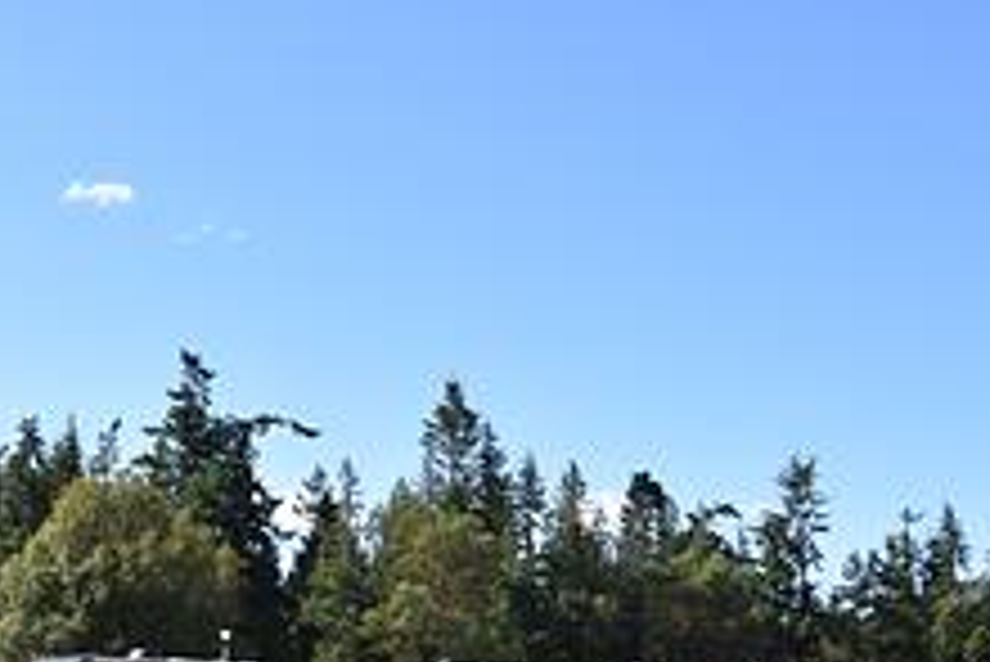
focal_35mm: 68
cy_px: 549
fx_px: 1871
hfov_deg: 29.1
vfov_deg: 19.8
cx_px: 238
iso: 400
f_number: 5.6
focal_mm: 26
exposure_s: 1/1000
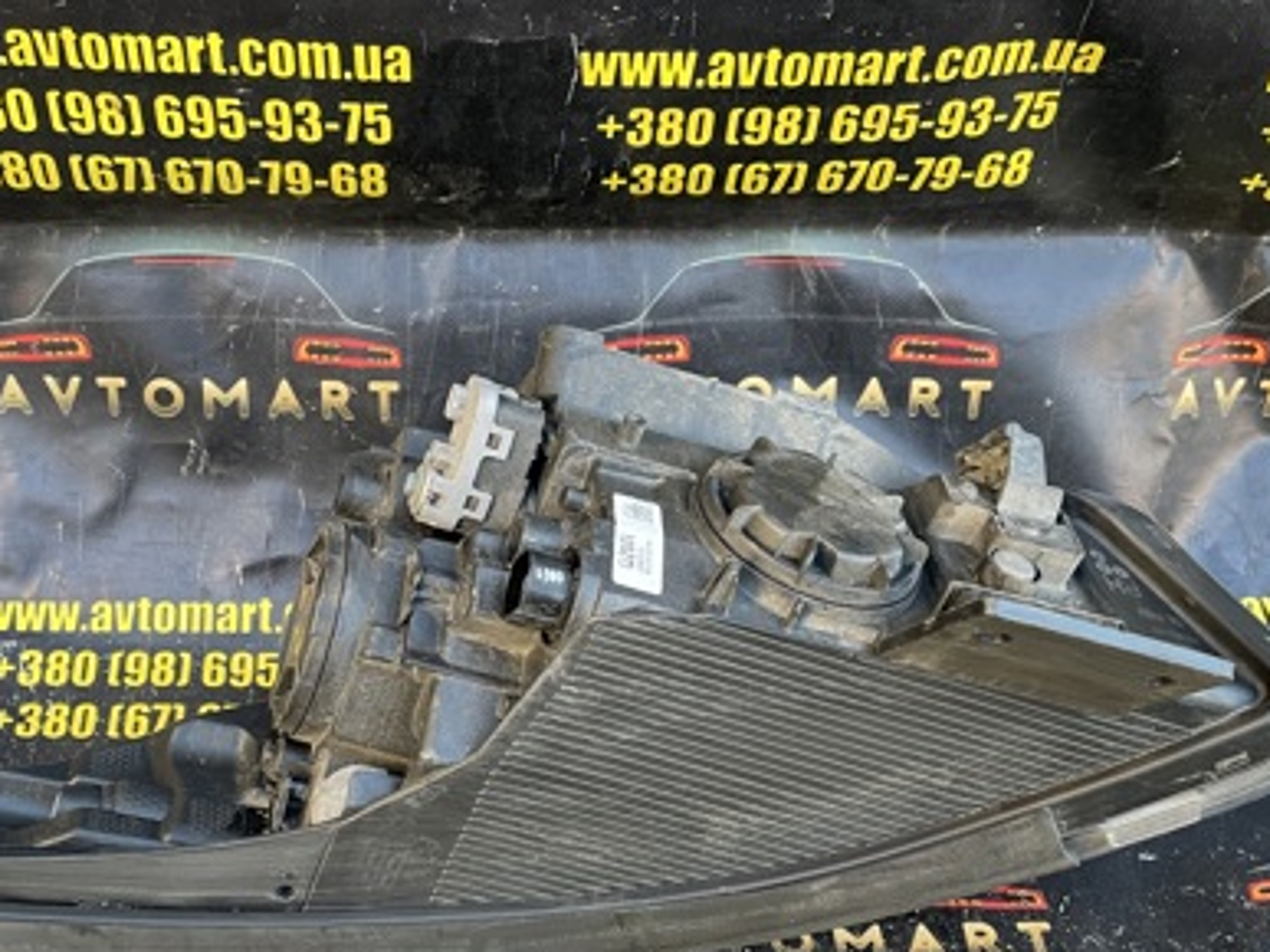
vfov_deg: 33.2
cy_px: 648
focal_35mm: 43
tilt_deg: -37.2
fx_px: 1577
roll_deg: -0.9
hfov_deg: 43.6
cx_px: 499
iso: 125
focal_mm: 4.2
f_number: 1.6
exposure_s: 1/97
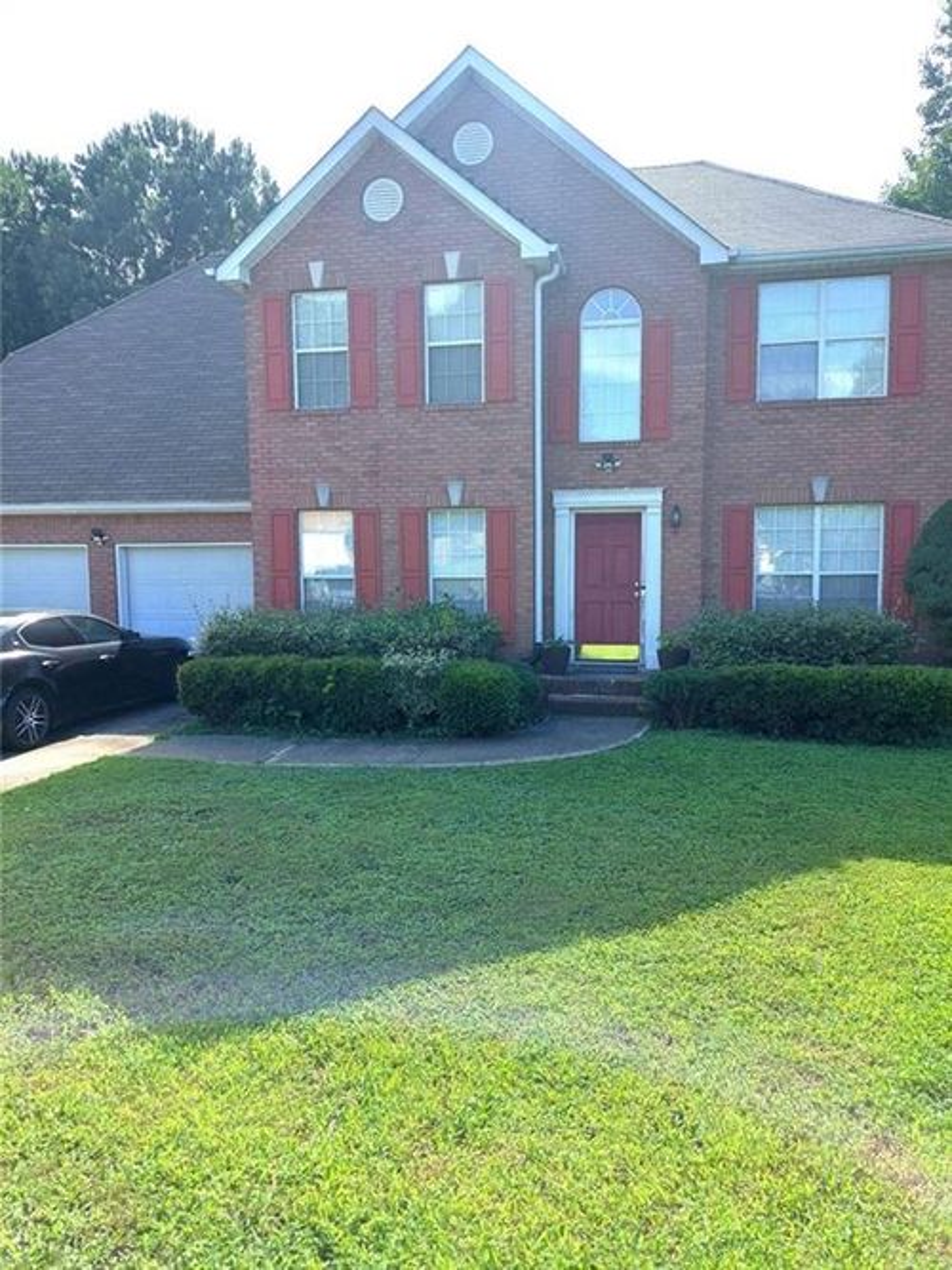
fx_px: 880
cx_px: 476
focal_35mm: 24
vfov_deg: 71.6
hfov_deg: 56.8
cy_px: 635
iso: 40
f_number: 1.8
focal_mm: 5.23
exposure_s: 1/1297
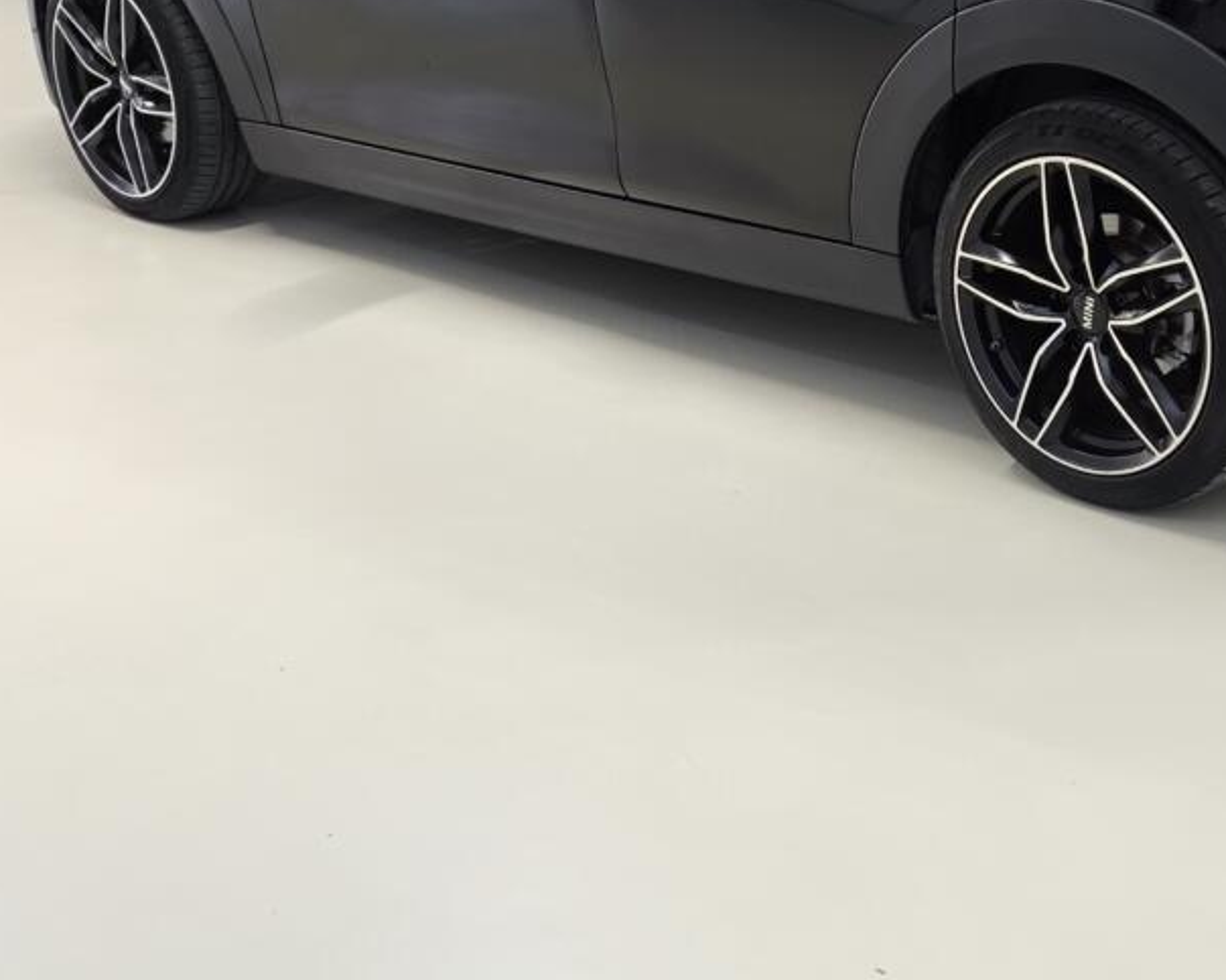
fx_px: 2322
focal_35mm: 64
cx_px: 1076
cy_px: 190
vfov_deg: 23.5
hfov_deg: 28.6
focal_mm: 4.71
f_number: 1.7
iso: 320
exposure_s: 1/33.3
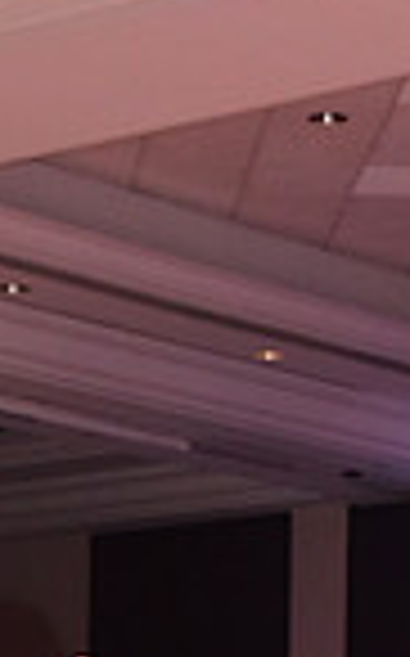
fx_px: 3493
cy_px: 1058
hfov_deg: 6.7
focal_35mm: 195
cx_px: 255
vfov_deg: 10.3
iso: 2500
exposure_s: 1/320
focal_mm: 48
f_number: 6.3
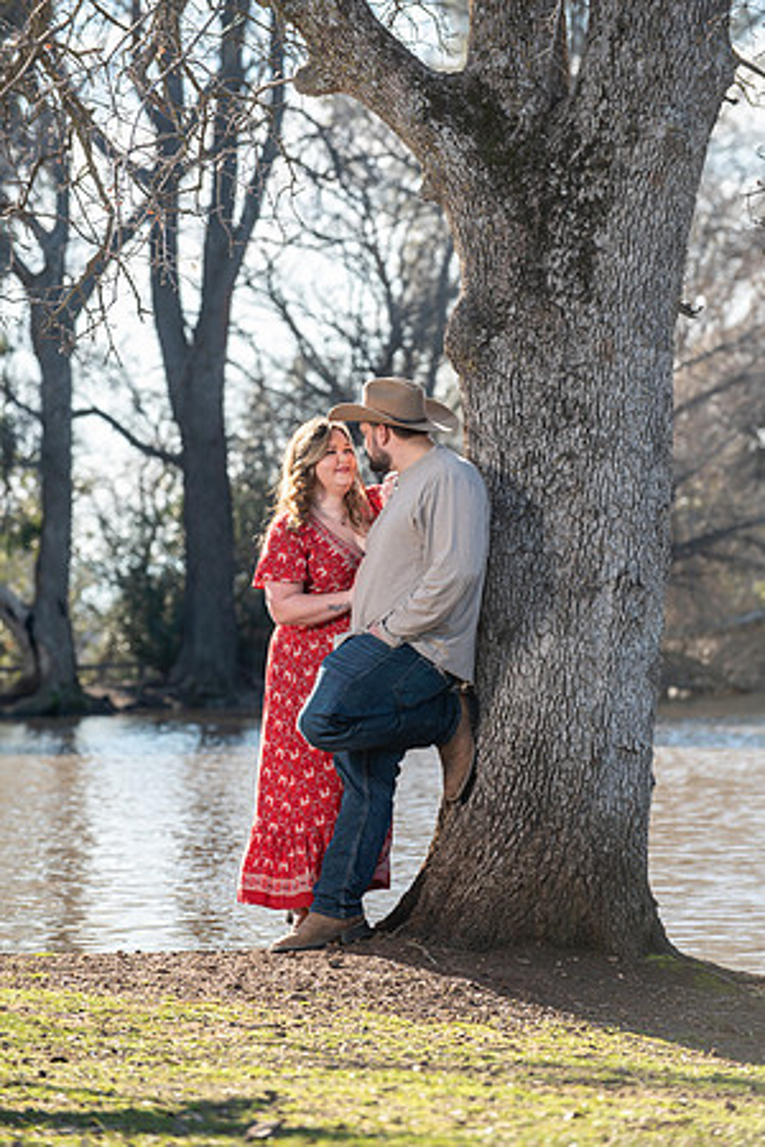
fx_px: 6375
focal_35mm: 200
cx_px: 382
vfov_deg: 10.3
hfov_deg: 6.9
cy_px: 574
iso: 160
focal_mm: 200
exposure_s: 1/250
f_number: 5.6
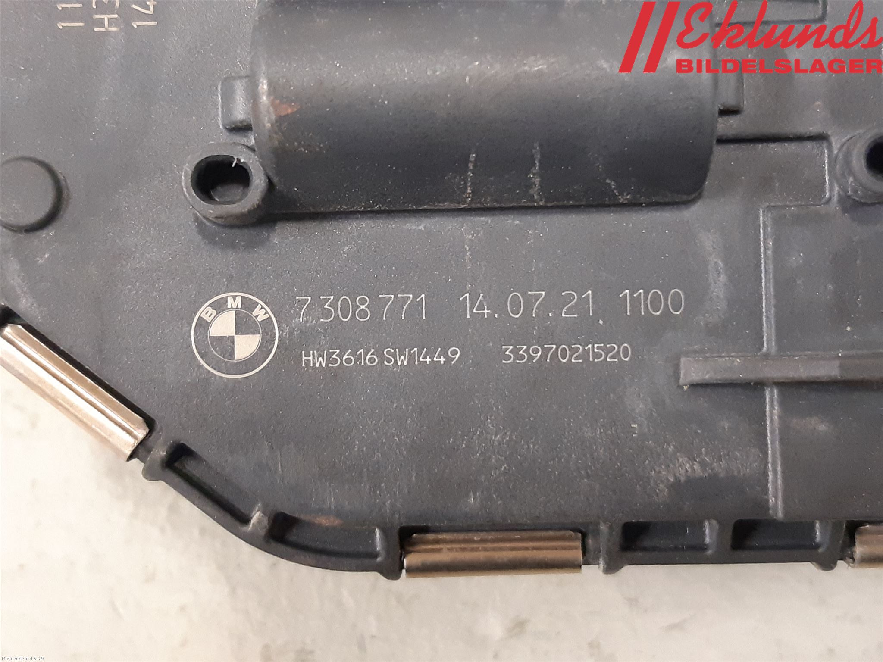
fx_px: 663
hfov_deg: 67.3
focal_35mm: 26
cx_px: 442
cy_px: 331
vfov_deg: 53.1
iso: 400
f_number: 1.7
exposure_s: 1/25
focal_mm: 3.93
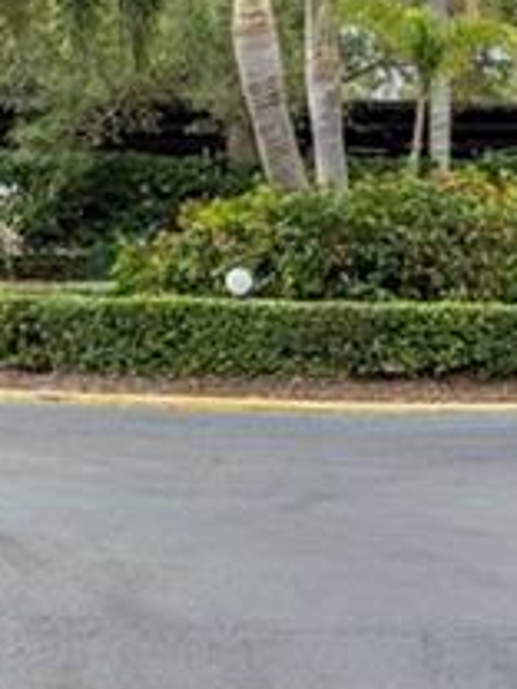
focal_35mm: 126
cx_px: 295
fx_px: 2509
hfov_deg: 11.8
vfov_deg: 15.6
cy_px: 156
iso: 800
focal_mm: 17
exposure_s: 1/160
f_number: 11
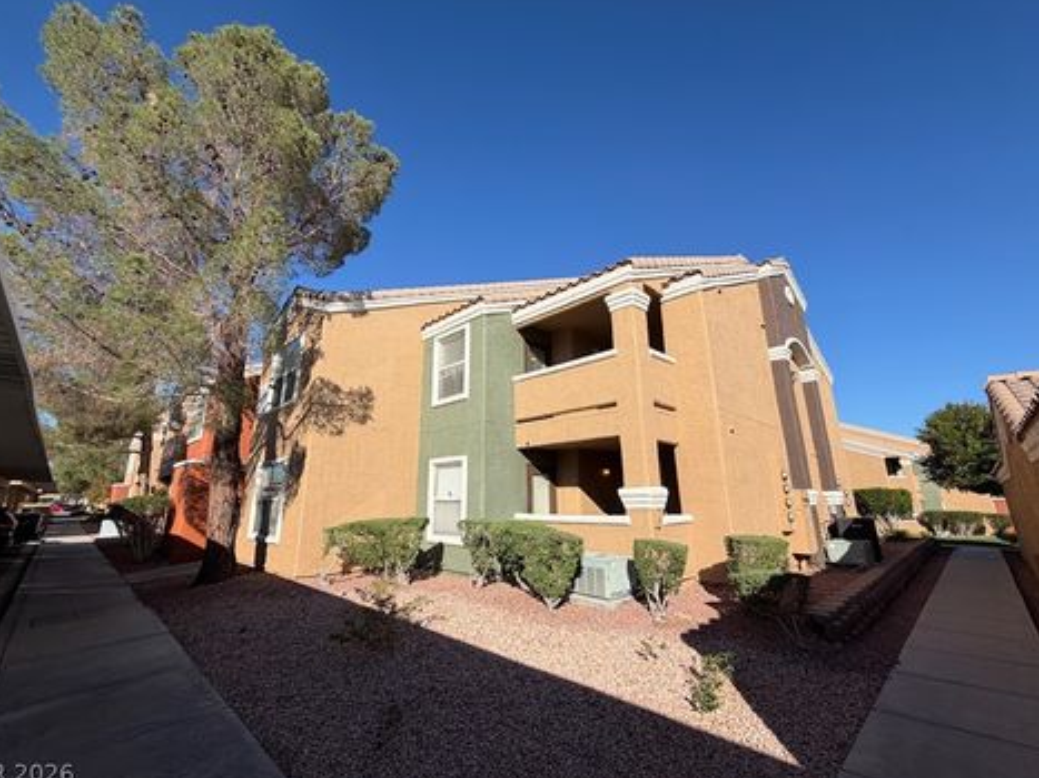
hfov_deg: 98.2
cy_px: 375
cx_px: 512
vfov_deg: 81.7
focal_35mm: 15
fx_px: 450
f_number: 2.2
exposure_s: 1/876
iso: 20
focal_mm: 2.22
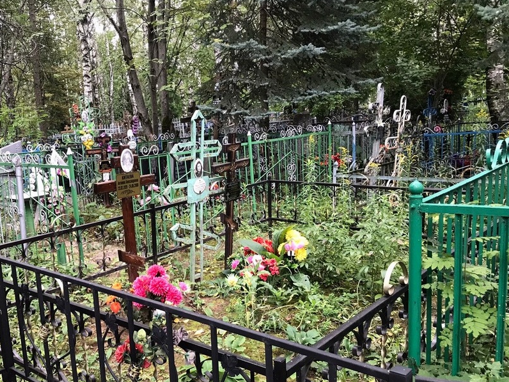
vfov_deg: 39.6
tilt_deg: -10.6
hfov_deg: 50.8
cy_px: 221
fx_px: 529
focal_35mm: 36
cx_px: 191
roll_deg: +3.4
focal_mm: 3.99
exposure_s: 1/33
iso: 32
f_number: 1.8
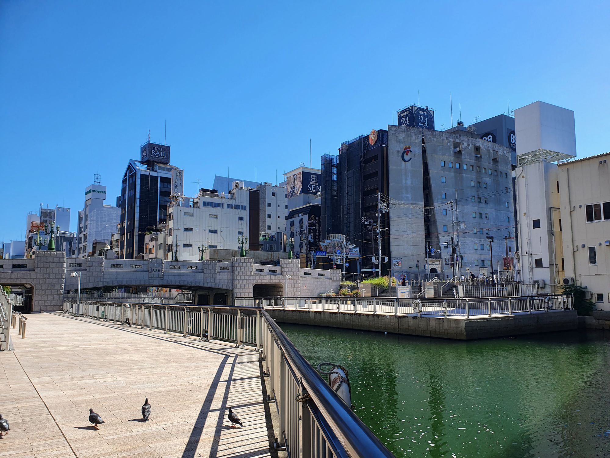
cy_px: 229
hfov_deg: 67.3
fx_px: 458
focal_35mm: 26
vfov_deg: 53.1
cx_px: 305
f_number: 2.4
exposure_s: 1/1250
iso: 50
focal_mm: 4.32
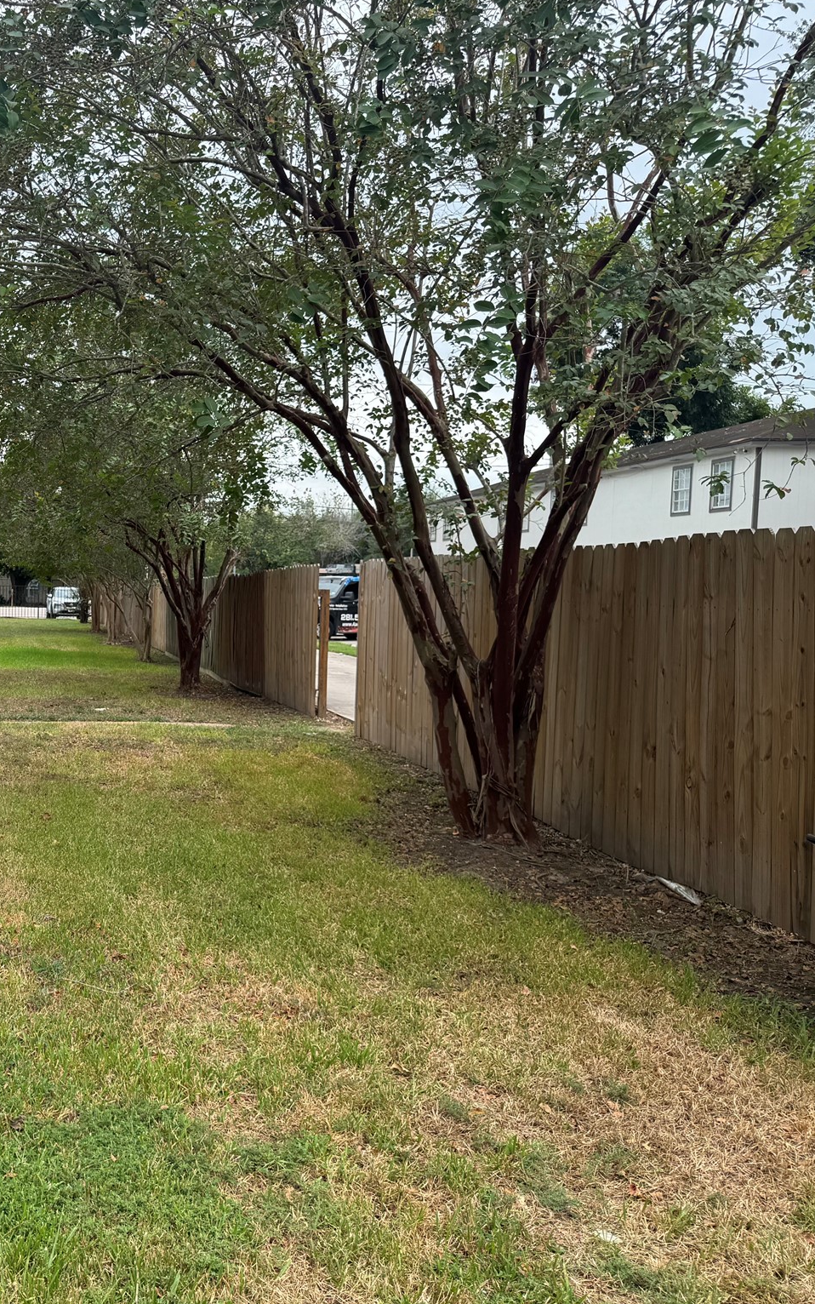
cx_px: -50
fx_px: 1208
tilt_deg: -3.5
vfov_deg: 56.7
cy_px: 651
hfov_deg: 33.2
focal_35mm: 34
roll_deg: -0.9
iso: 80
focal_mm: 6.76
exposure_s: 1/1094
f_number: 1.78
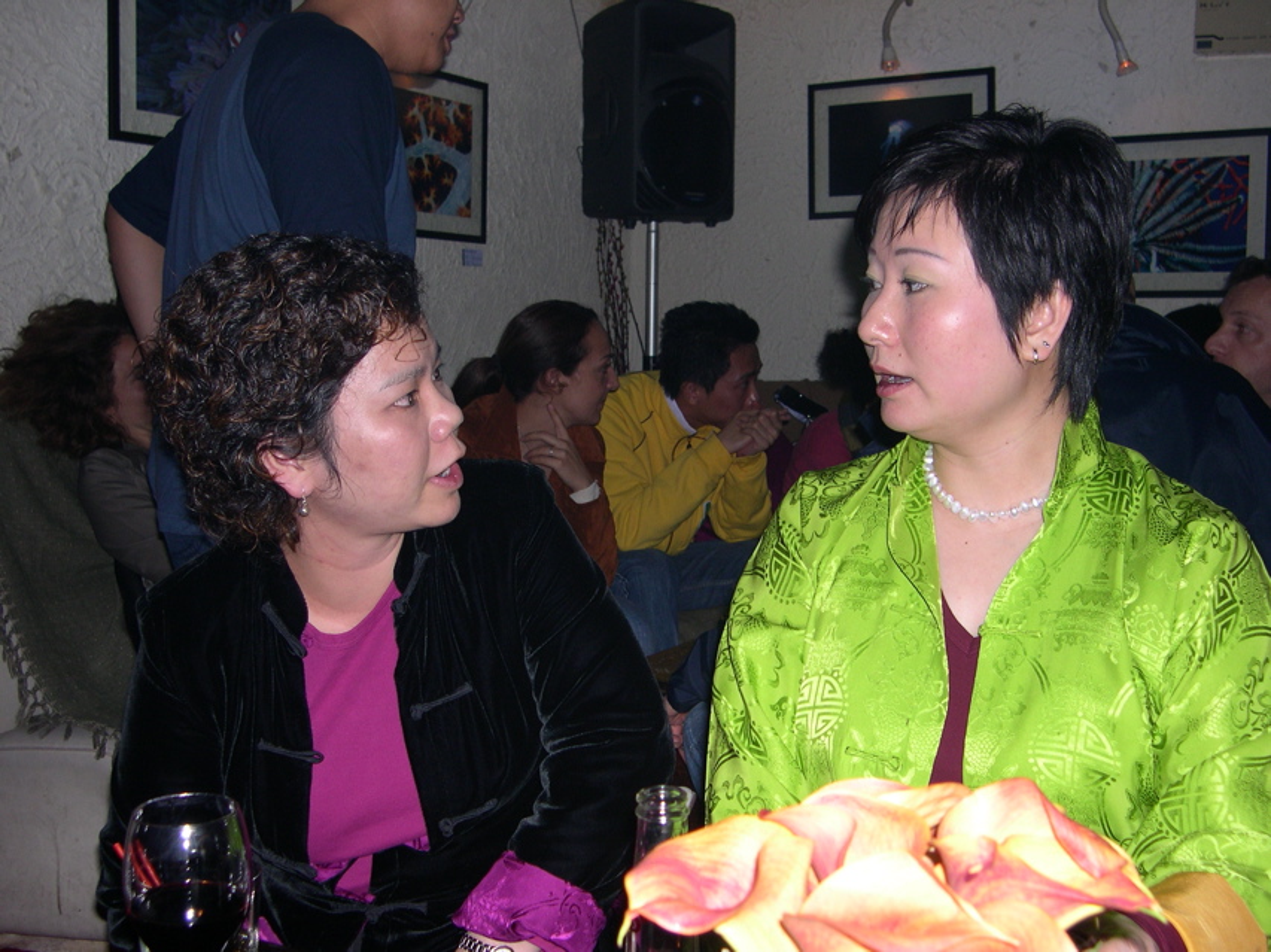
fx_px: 1395
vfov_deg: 37.7
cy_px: 476
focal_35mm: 38
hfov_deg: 49.0
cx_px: 636
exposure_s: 1/60
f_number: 2.8
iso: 100
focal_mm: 8
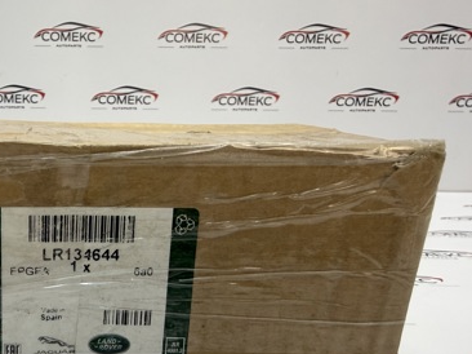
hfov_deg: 42.0
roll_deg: -0.7
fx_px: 572
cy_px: 289
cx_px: 68
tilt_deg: -18.2
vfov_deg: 33.2
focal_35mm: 42
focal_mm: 2.22
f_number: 2.2
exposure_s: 1/100
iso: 80
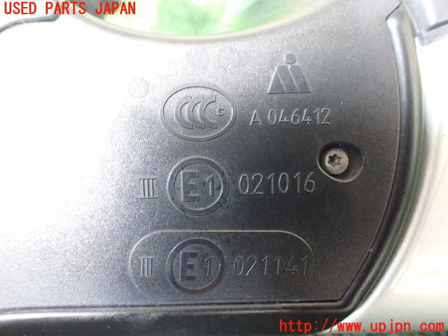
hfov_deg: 60.0
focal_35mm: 30
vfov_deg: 46.8
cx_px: 224
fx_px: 388
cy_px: 168
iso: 800
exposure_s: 1/80
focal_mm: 5.4
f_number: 2.3
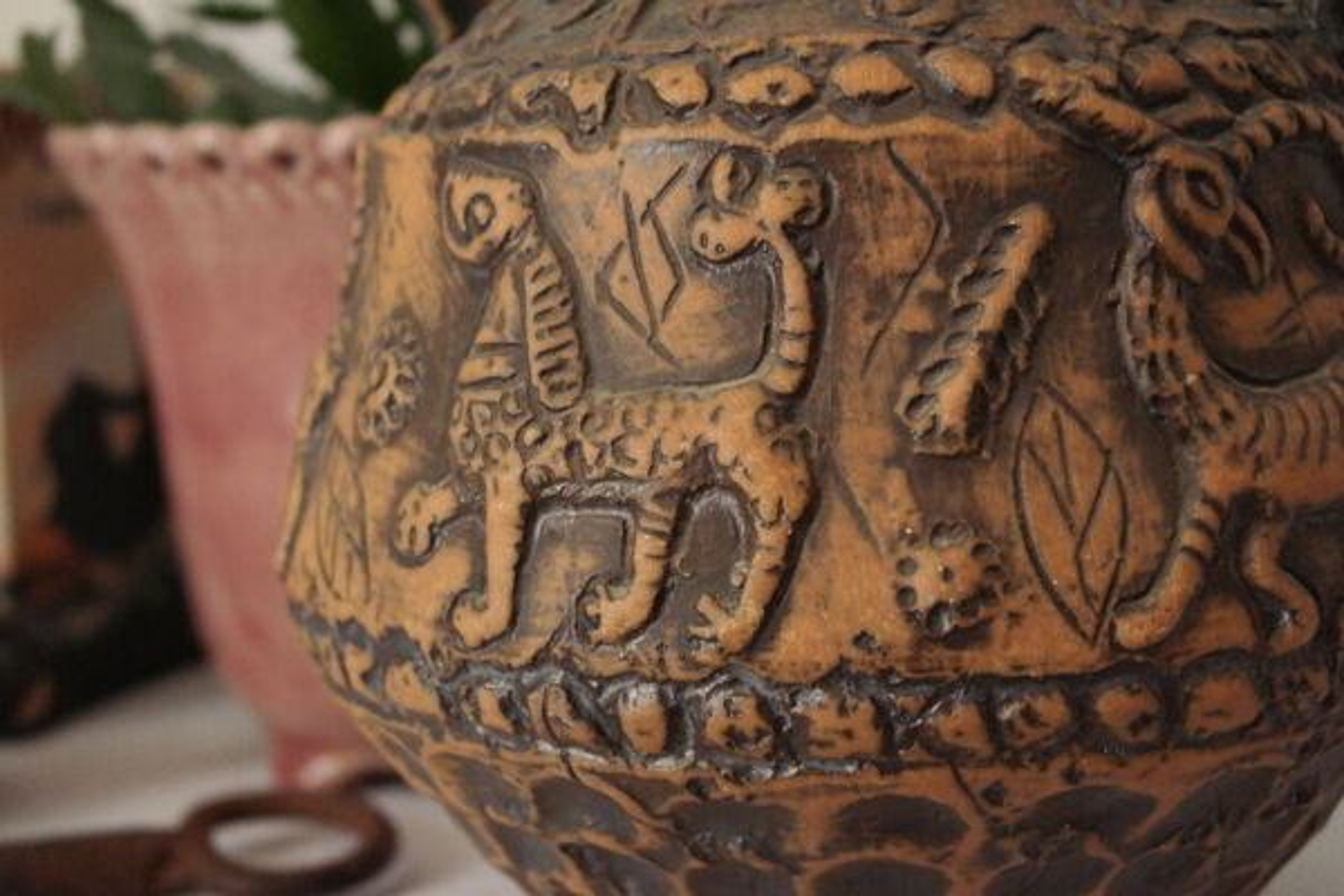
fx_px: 2576
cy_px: 448
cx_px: 672
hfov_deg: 29.2
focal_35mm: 69
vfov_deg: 19.7
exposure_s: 1/30
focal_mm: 45
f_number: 5.6
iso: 3200
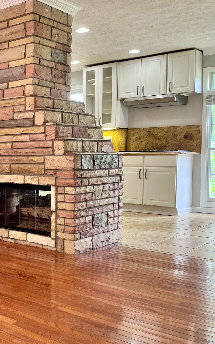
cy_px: 174
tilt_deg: -3.7
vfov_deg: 46.2
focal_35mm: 43
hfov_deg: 26.6
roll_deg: +0.1
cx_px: -42
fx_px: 403
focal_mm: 5.1
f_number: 1.6
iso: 80
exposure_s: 1/60
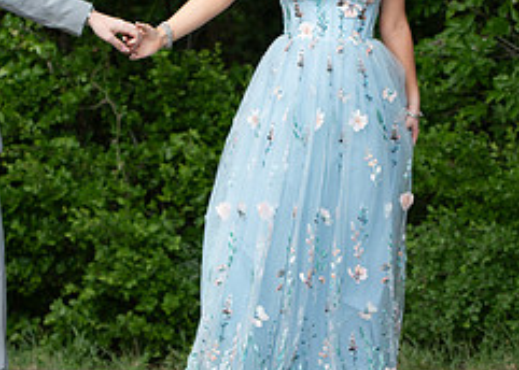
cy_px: 91
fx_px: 3050
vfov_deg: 6.9
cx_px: 217
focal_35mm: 207
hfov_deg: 9.7
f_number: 2.8
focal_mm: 70
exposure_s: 1/640
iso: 100
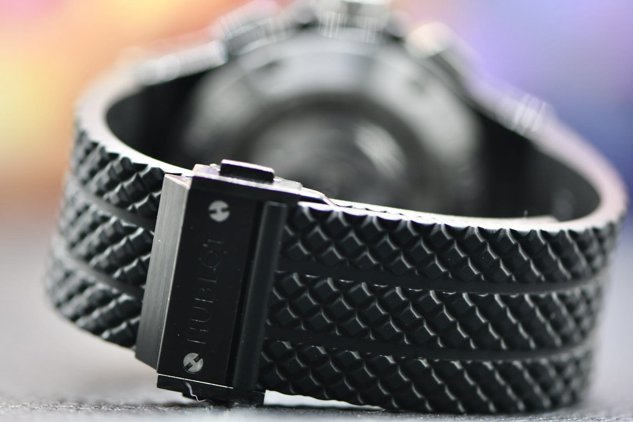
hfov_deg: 13.1
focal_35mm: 157
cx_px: 316
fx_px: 2760
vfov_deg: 8.7
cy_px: 211
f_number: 3.2
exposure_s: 1/5
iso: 125
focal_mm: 105
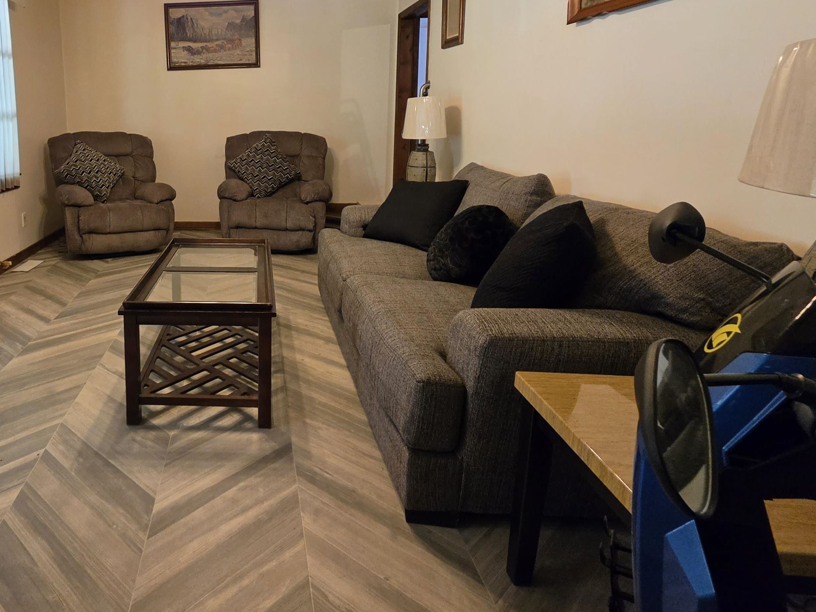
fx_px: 495
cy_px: 190
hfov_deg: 74.4
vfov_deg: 61.4
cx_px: 223
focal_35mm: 21
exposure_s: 1/120
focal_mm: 2.2
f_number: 1.9
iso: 250
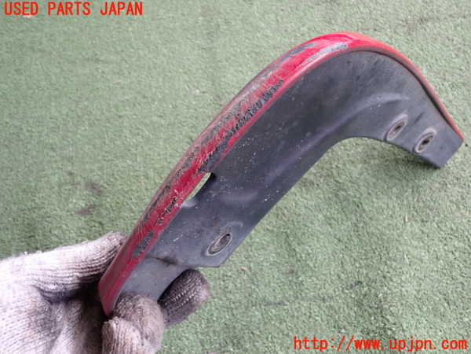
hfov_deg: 56.8
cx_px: 236
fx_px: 435
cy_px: 177
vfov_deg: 44.2
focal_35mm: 32
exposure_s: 1/60
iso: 200
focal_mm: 5.79
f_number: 2.4
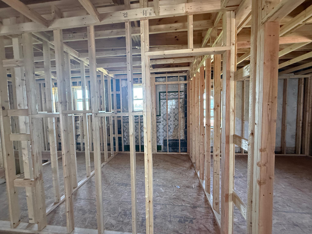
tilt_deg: -2.8
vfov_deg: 85.7
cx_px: 156
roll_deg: +2.1
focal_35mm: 14
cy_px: 117
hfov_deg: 102.1
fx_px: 126
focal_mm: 2.22
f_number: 2.2
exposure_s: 1/60
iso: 400
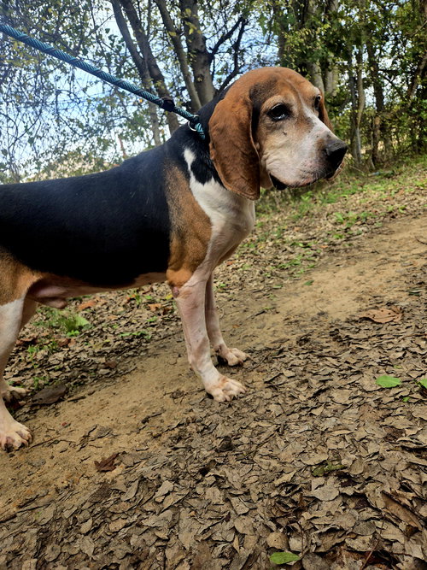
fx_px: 378
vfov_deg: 73.9
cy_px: 285
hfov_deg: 58.9
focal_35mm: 23
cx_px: 214
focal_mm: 5.4
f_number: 1.8
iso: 25
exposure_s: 1/294
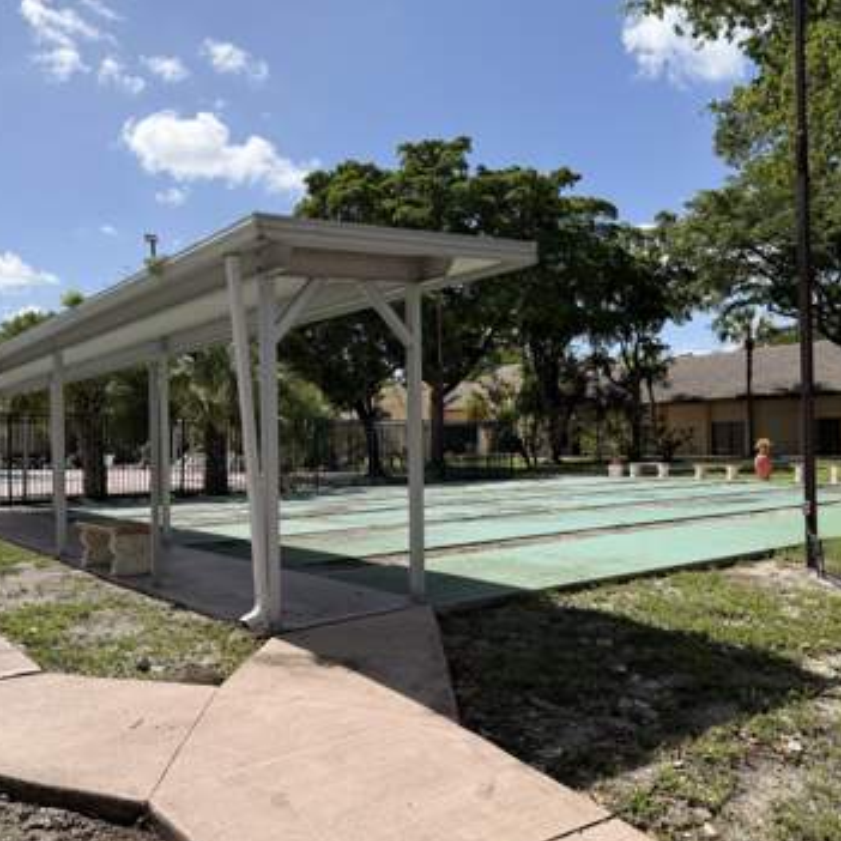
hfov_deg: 55.6
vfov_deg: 55.6
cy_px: 428
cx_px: 443
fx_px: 797
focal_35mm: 29
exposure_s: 1/4673
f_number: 1.78
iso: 80
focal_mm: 6.76
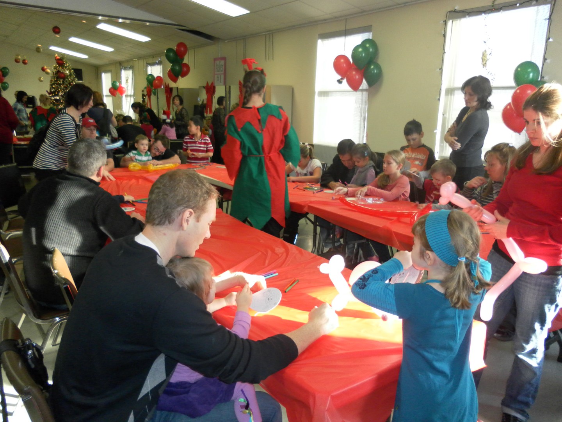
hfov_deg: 63.4
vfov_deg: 49.7
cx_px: 281
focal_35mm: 28
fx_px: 455
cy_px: 211
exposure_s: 1/50
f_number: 3.2
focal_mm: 4.9
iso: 200
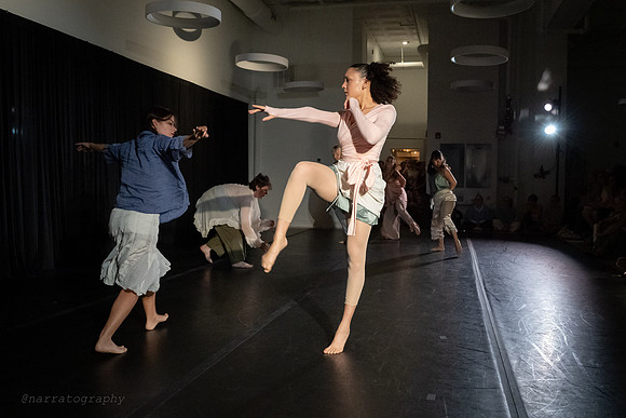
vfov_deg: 40.0
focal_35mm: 33
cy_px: 192
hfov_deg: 57.2
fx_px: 573
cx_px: 338
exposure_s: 1/400
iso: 6400
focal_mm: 28
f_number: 5
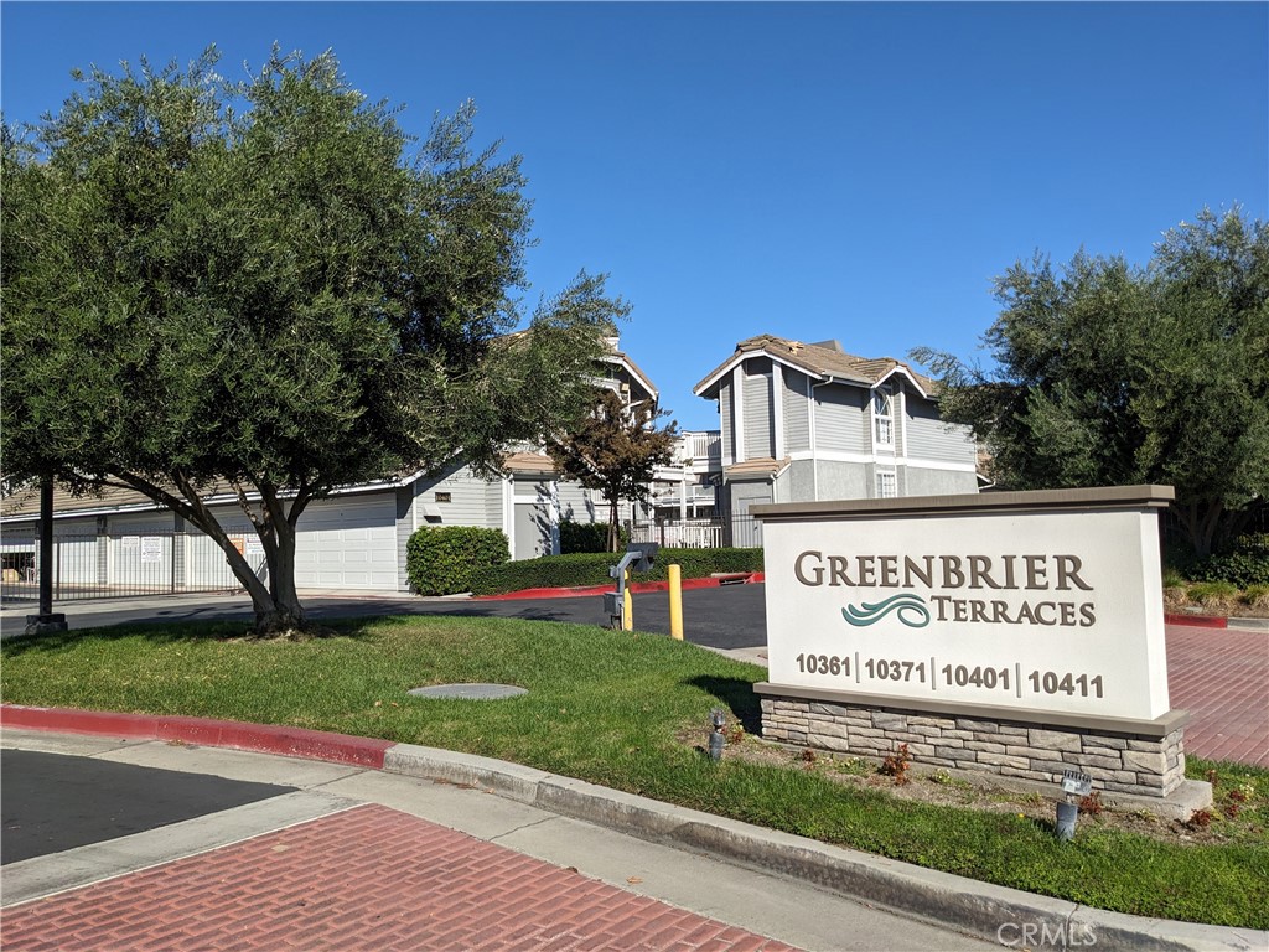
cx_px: 634
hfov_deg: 65.3
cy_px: 476
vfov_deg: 51.4
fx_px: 990
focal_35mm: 27
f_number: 1.73
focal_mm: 4.38
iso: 58
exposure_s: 1/4673
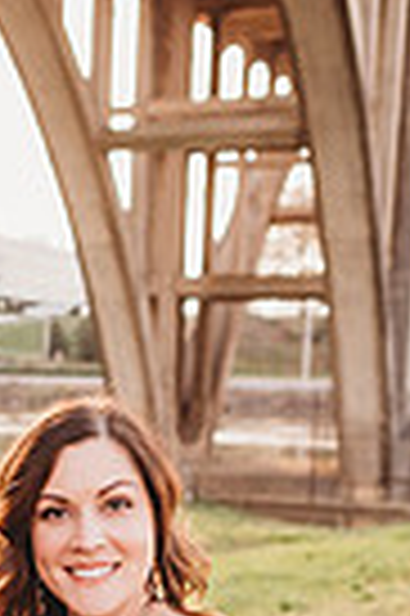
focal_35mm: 79
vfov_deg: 24.7
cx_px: -27
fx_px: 1353
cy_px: 598
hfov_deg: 16.8
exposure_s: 1/250
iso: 125
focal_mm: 24
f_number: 2.5
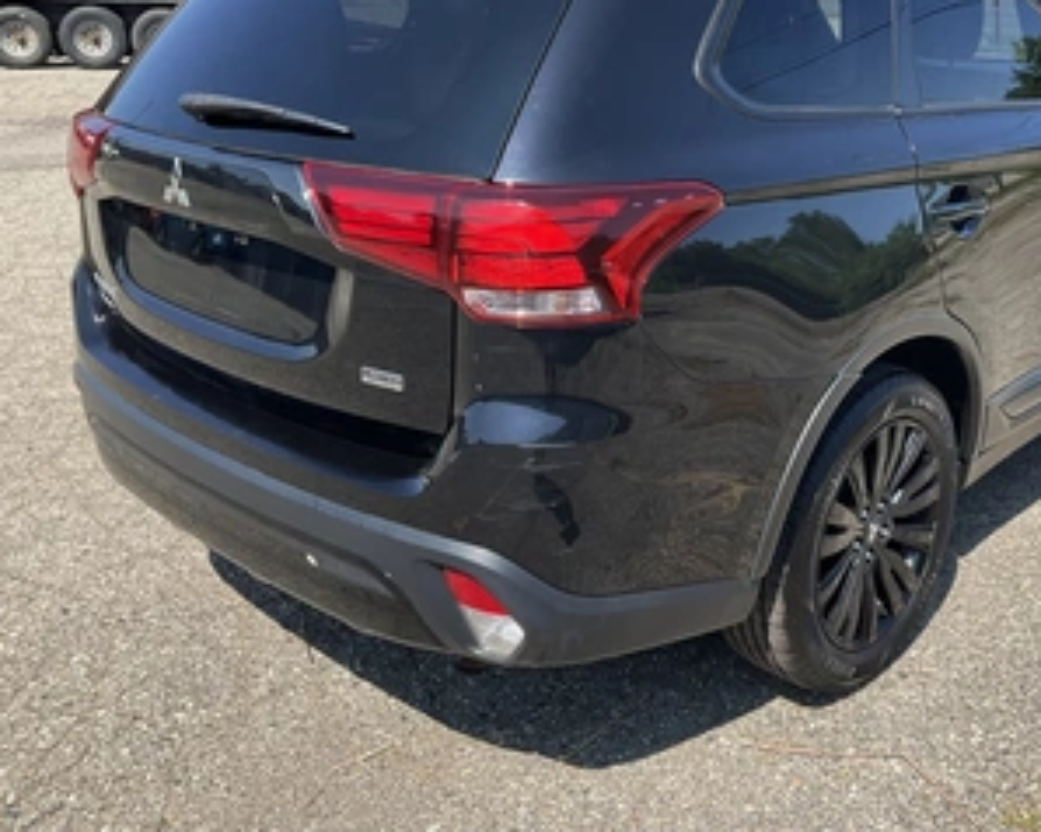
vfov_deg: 38.9
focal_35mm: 38
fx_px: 1170
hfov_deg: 47.3
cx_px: 681
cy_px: 315
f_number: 1.8
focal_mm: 3
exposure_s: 1/842
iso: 25
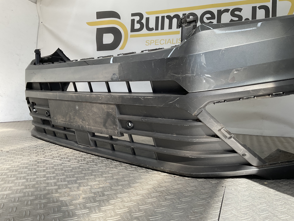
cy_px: 110
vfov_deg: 48.2
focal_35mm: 29
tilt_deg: -3.7
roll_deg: -2.3
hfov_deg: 61.7
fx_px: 246
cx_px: 147
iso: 16
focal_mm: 3
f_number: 1.8
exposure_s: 1/299
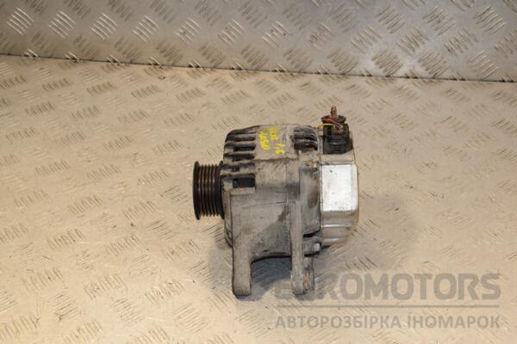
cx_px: 258
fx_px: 819
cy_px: 172
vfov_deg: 23.8
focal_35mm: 57
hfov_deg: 35.1
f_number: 8
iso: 800
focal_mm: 38
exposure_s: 1/200
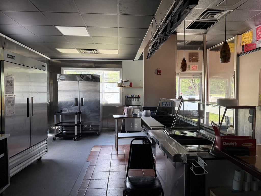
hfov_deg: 71.6
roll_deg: -0.1
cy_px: 98
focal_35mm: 24
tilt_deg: -2.3
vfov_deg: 56.8
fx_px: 181
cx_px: 130
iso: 200
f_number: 1.78
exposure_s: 1/138
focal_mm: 6.76
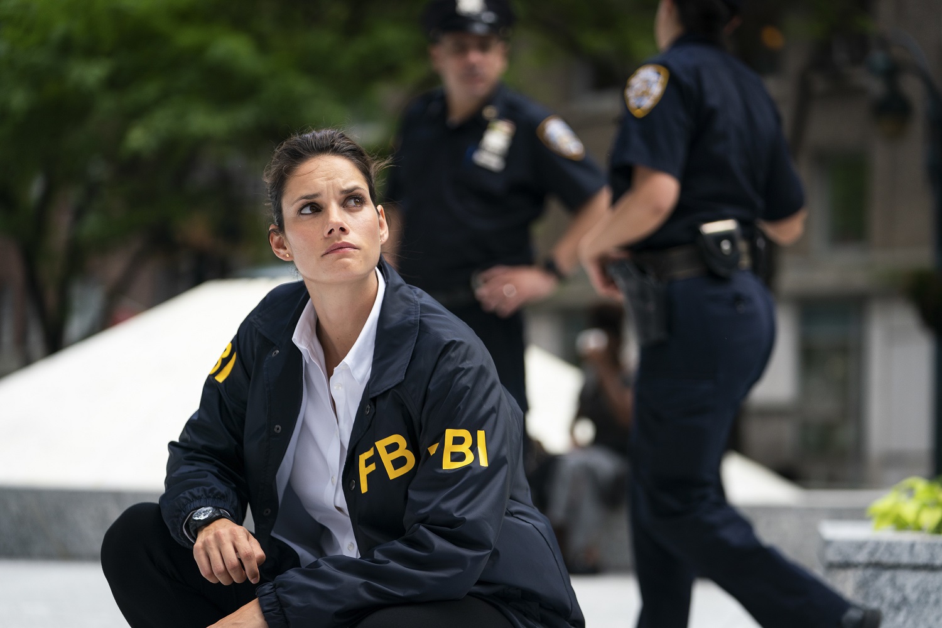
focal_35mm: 98
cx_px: 471
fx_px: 2564
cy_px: 314
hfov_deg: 20.8
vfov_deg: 14.0
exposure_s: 1/500
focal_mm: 98
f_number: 2.8
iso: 400
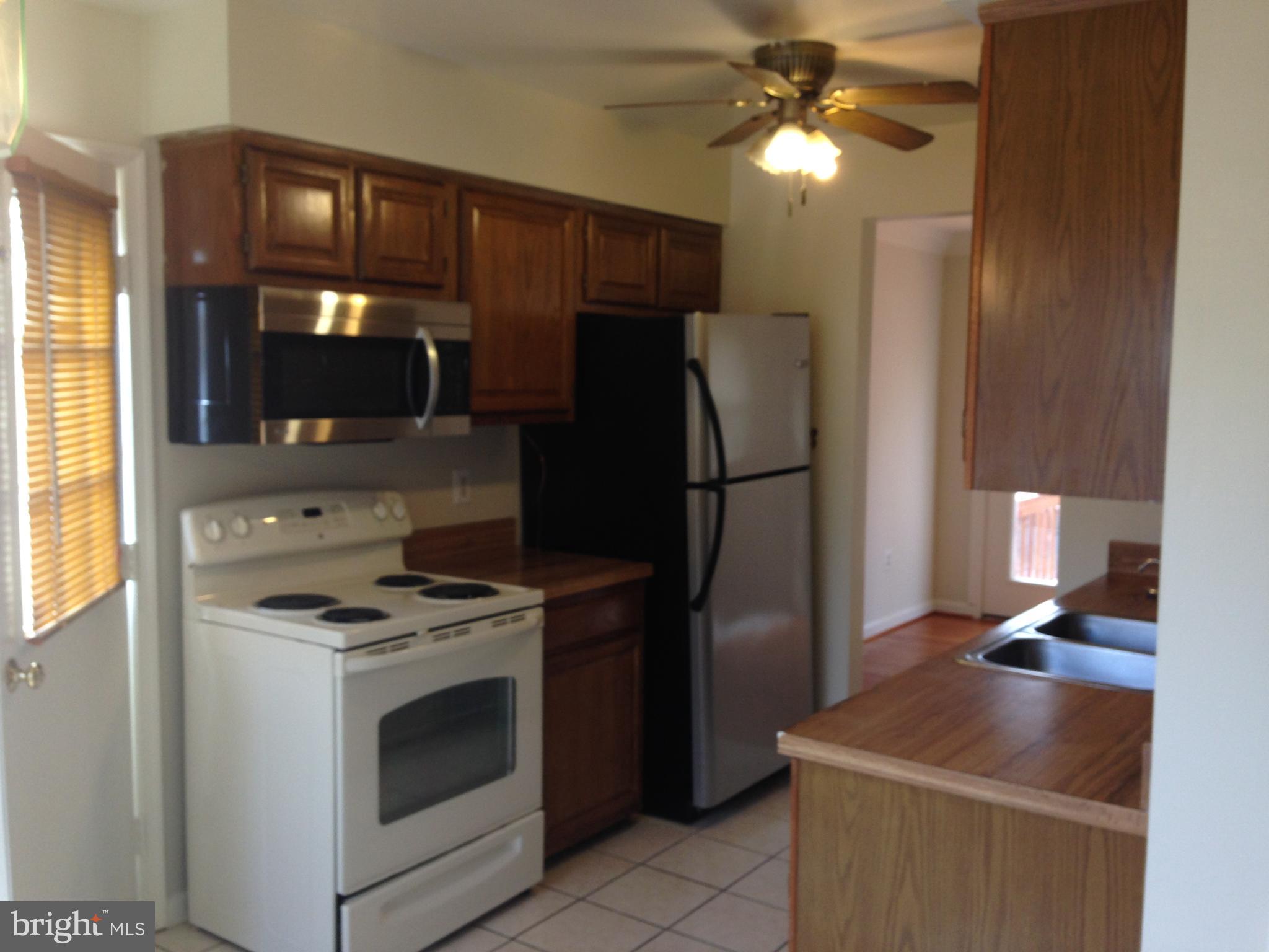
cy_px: 476
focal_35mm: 33
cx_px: 634
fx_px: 1210
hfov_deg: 55.4
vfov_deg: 42.9
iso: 50
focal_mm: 4.12
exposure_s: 1/32
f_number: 2.4
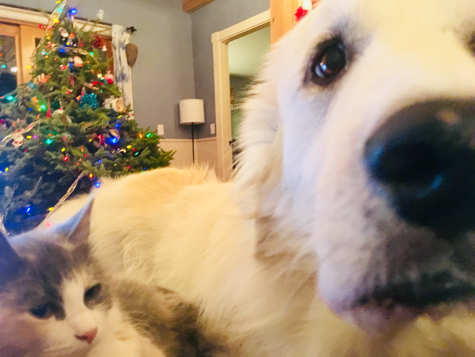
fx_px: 398
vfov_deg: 48.2
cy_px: 178
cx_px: 238
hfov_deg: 61.7
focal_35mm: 29
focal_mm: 4.15
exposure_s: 1/15
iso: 320
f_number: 2.2
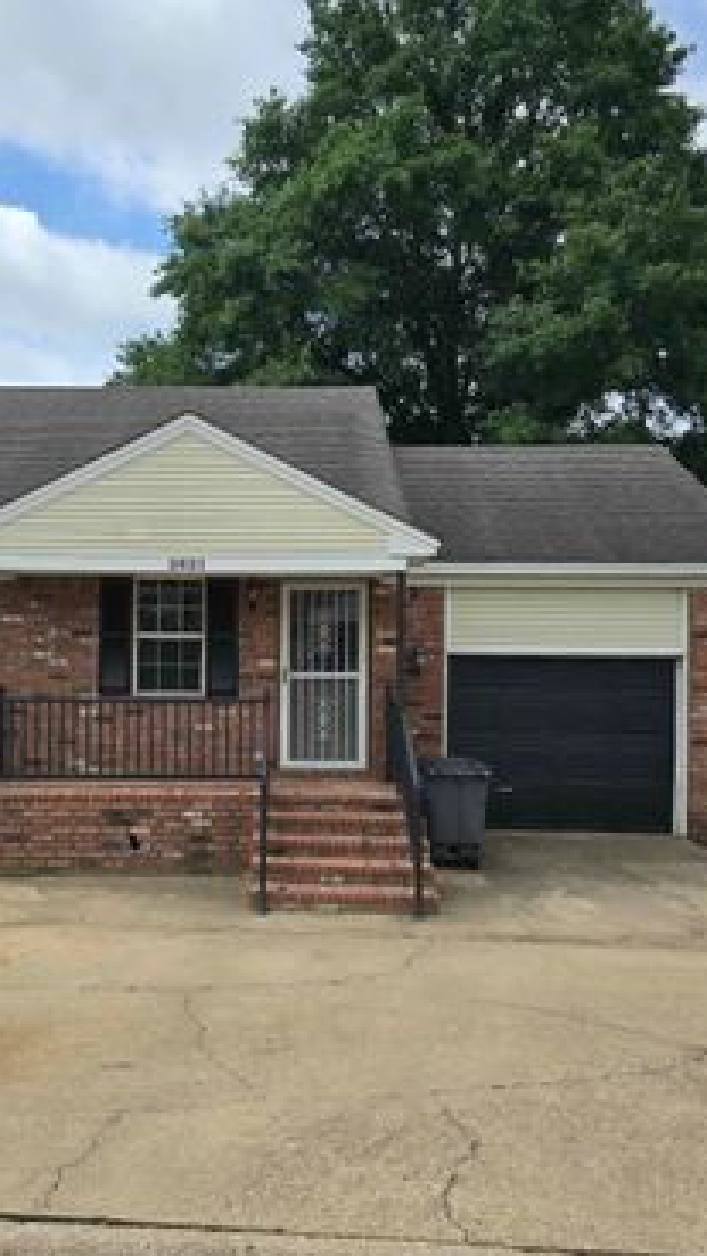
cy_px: 633
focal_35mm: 34
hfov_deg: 34.4
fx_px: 1133
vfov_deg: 58.0
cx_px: 246
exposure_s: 1/801
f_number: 1.7
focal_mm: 6.3
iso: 12
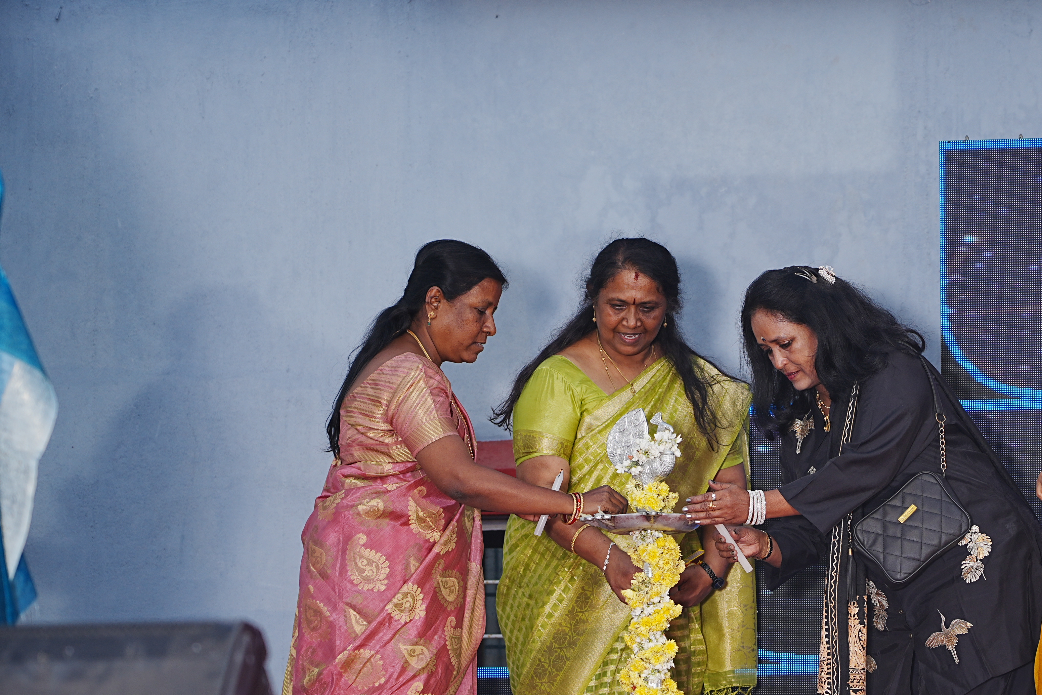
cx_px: 719
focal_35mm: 156
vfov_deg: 8.8
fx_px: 4515
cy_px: 382
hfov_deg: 13.1
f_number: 4.5
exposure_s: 1/200
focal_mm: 105
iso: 160
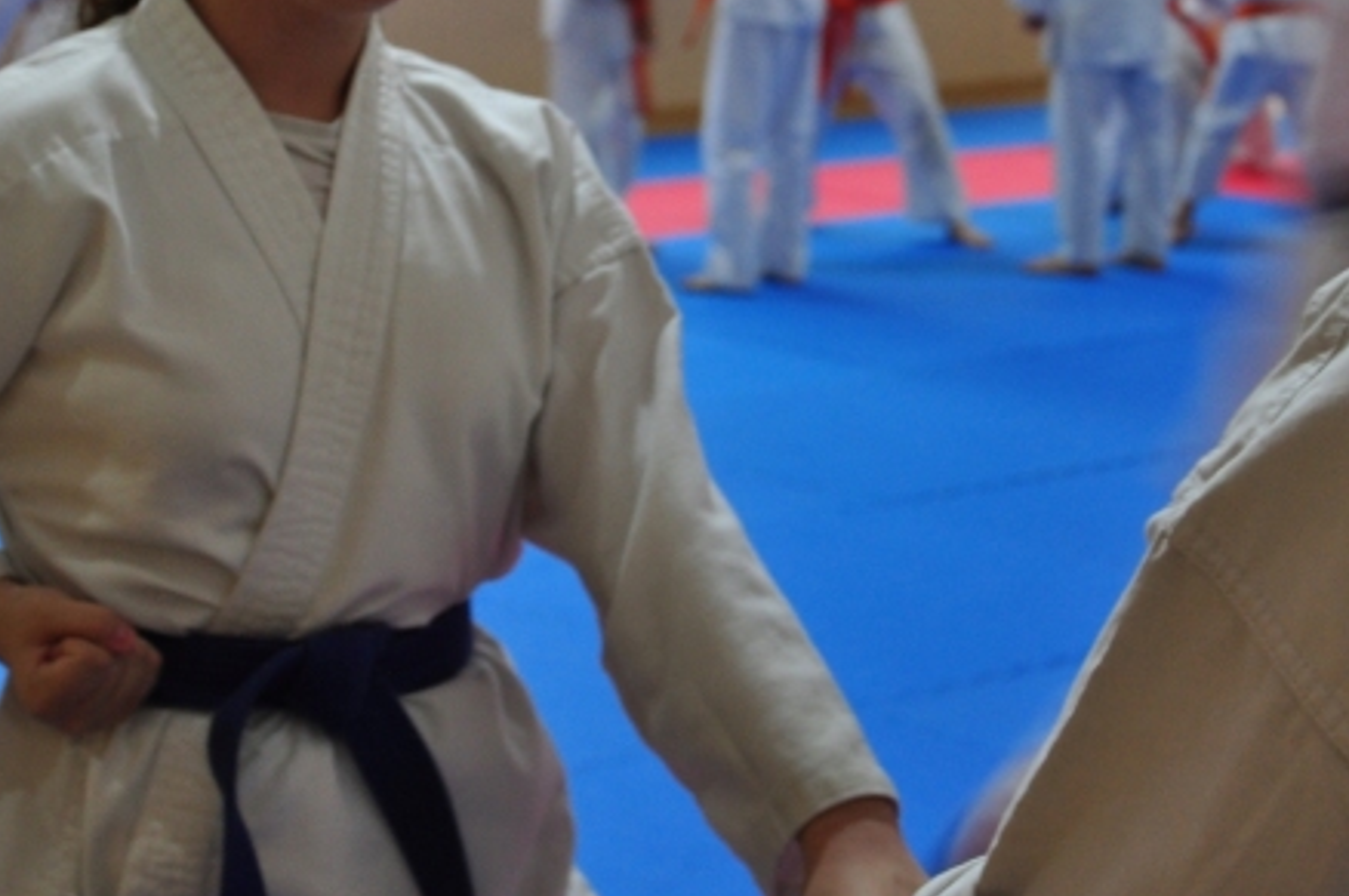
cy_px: 220
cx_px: 678
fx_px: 3590
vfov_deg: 14.2
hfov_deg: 21.3
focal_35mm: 96
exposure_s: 1/10
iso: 500
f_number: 4.5
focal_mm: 35
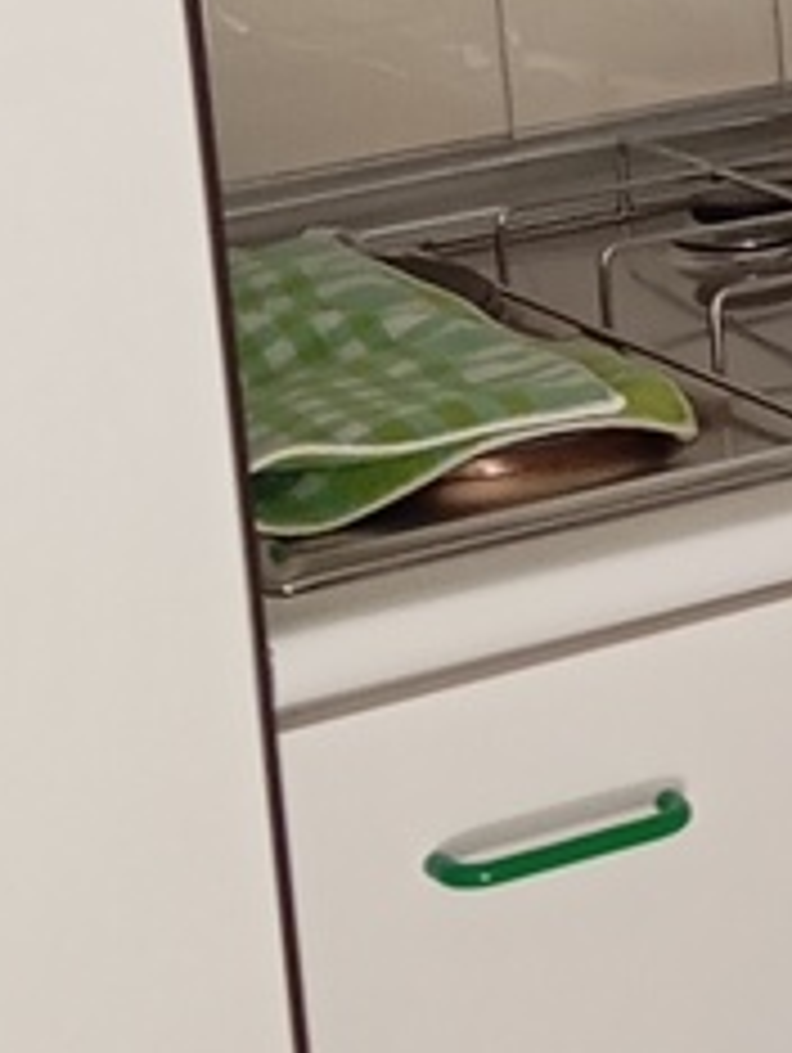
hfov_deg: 8.0
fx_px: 5238
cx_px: 1944
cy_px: -297
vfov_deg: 11.2
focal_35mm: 172
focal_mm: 4.22
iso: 766
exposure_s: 1/33.3
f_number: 1.8
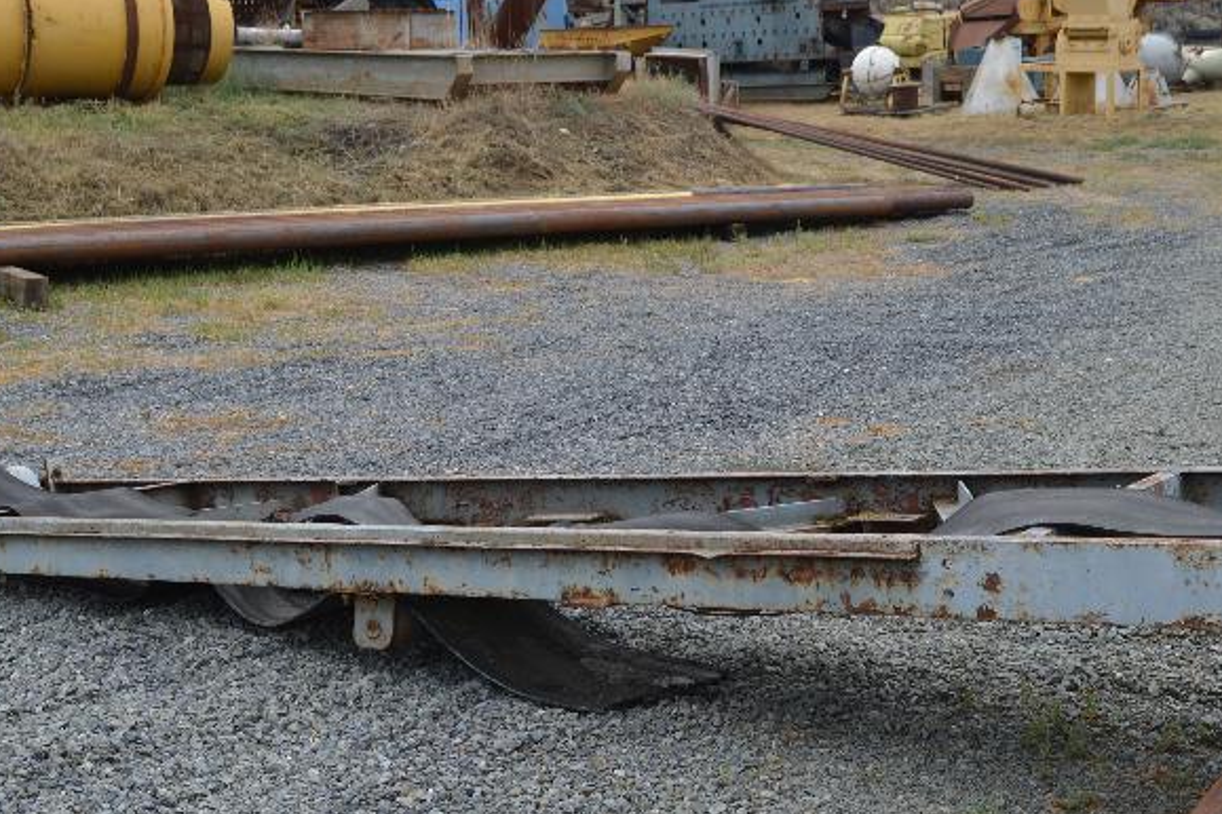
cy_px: 478
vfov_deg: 23.7
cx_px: 656
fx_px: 1935
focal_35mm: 57
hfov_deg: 35.0
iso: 100
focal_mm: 22
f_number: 7.1
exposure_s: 1/200
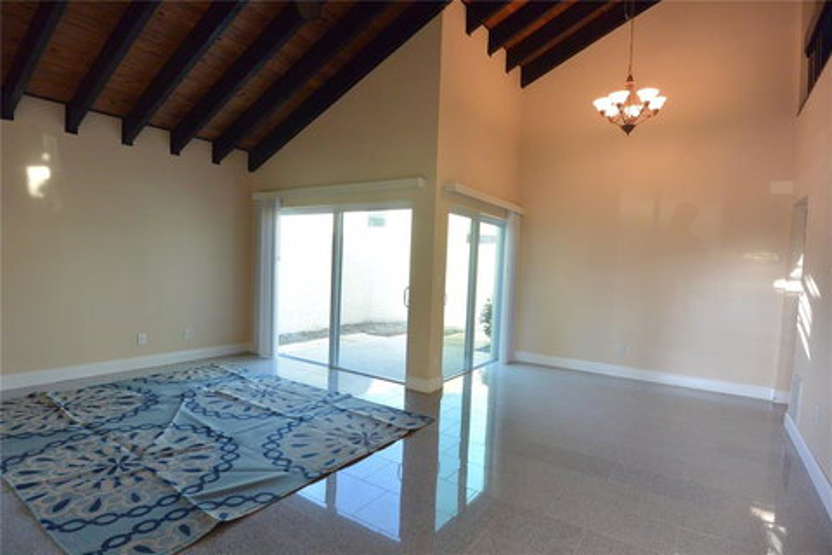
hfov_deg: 90.0
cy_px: 278
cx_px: 416
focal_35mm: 18
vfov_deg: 67.4
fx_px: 416
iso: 360
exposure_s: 1/125
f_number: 3.5
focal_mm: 6.7
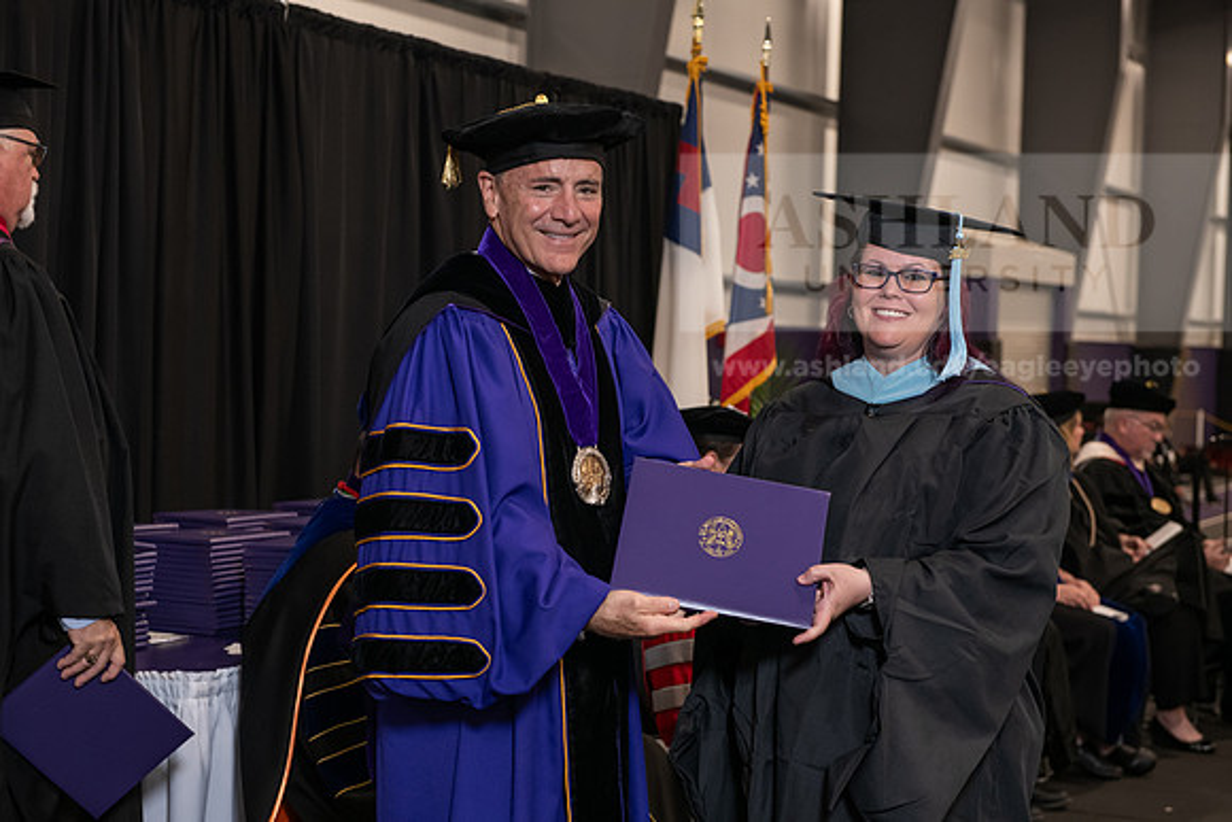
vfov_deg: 20.6
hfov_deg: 30.5
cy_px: 411
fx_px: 2259
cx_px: 616
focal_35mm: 66
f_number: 5
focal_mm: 66
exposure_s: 1/125
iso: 2000
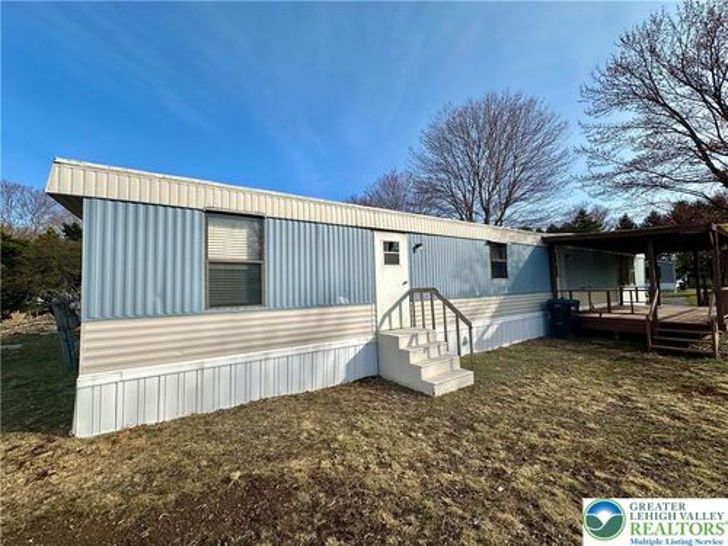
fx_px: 294
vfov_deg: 85.7
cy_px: 273
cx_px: 364
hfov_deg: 102.1
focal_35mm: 14
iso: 50
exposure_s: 1/2304
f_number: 2.2
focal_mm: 2.22
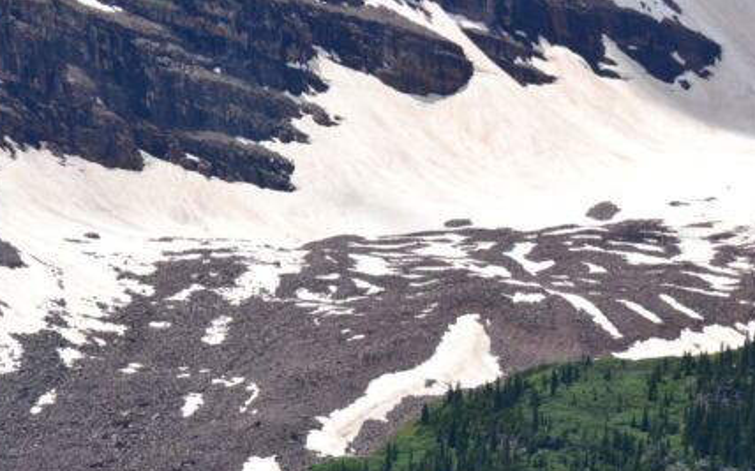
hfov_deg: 4.6
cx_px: 340
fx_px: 9378
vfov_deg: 2.9
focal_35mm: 456
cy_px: 188
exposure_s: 1/250
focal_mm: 200
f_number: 16
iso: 200
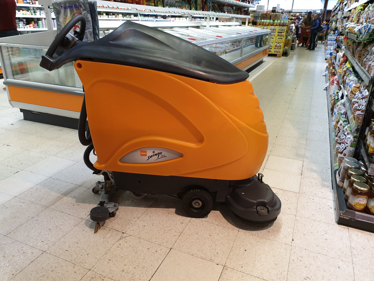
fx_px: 281
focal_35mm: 26
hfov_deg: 67.3
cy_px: 140
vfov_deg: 53.1
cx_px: 187
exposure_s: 1/50
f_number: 2.4
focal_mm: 4.3
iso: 125
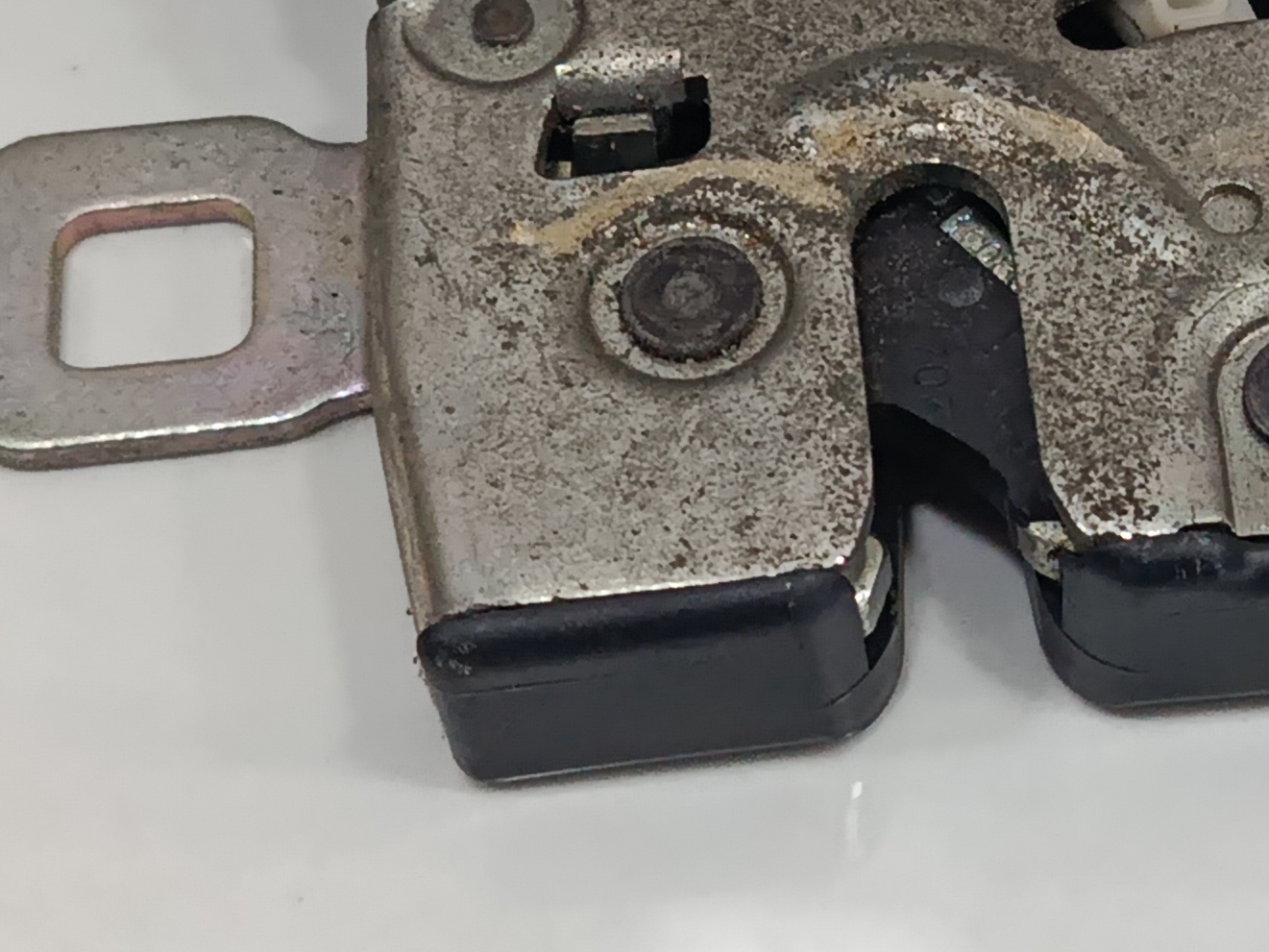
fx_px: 3886
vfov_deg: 13.9
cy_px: 184
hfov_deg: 18.3
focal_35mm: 106
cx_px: 1074
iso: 947
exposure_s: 1/100
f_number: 1.7
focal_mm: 5.24
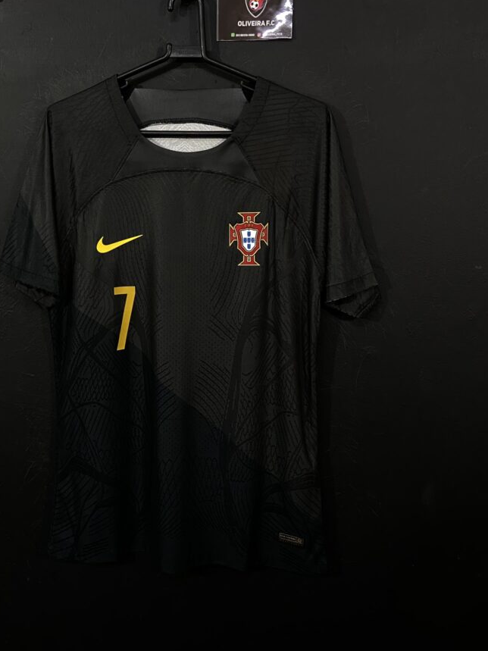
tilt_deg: -9.0
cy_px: 299
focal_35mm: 31
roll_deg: +0.7
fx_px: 583
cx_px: 199
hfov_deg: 45.2
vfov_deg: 58.3
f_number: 1.8
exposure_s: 1/60
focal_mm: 4.25
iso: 400
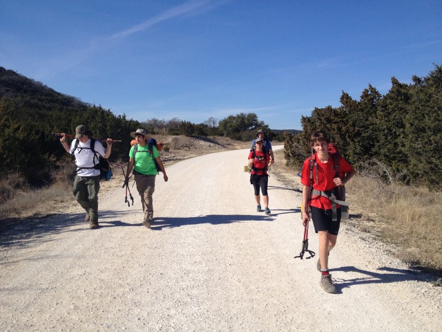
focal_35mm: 35
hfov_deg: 52.6
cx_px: 221
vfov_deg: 40.7
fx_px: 447
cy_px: 166
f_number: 2.4
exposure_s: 1/2762
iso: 50
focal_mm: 4.28
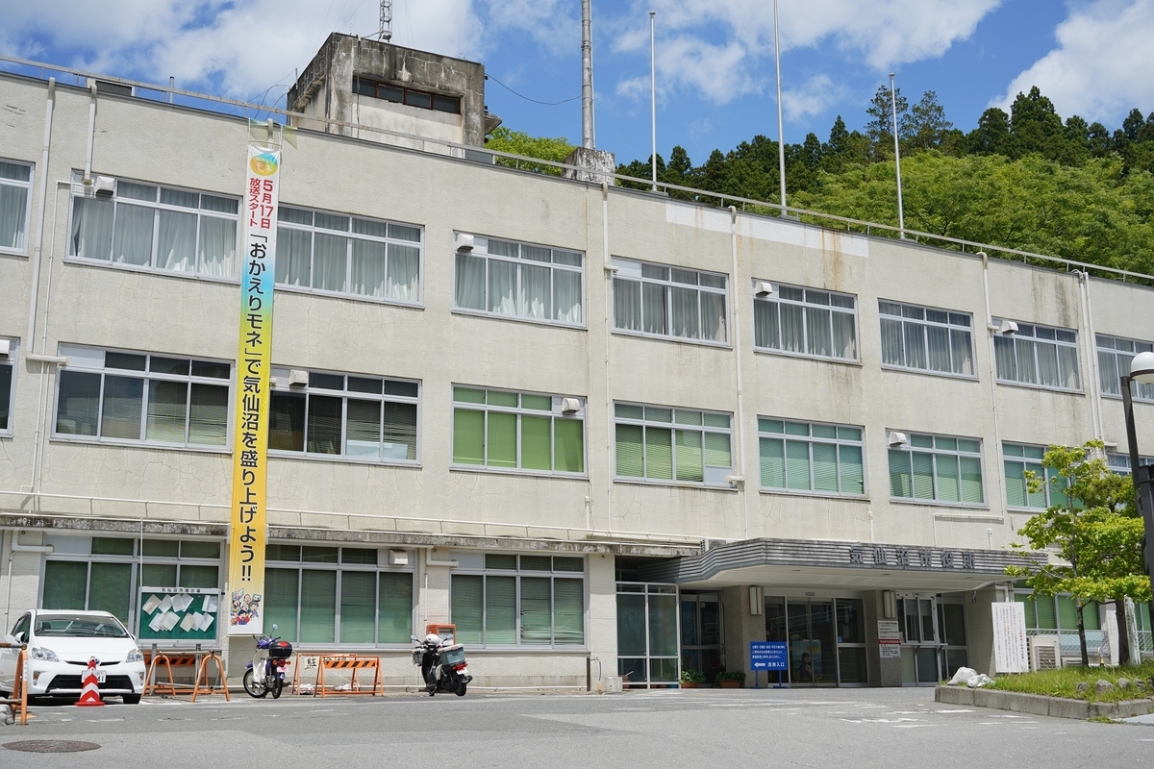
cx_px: 577
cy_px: 384
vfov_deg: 31.9
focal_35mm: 42
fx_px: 1346
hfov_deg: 46.4
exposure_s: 1/800
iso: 160
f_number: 7.1
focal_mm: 42
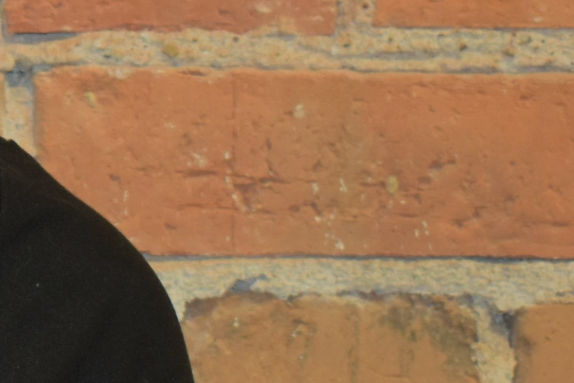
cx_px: -535
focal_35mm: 302
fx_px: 4816
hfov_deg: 6.6
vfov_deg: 4.5
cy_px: -76
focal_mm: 38
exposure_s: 1/30
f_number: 4.8
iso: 450
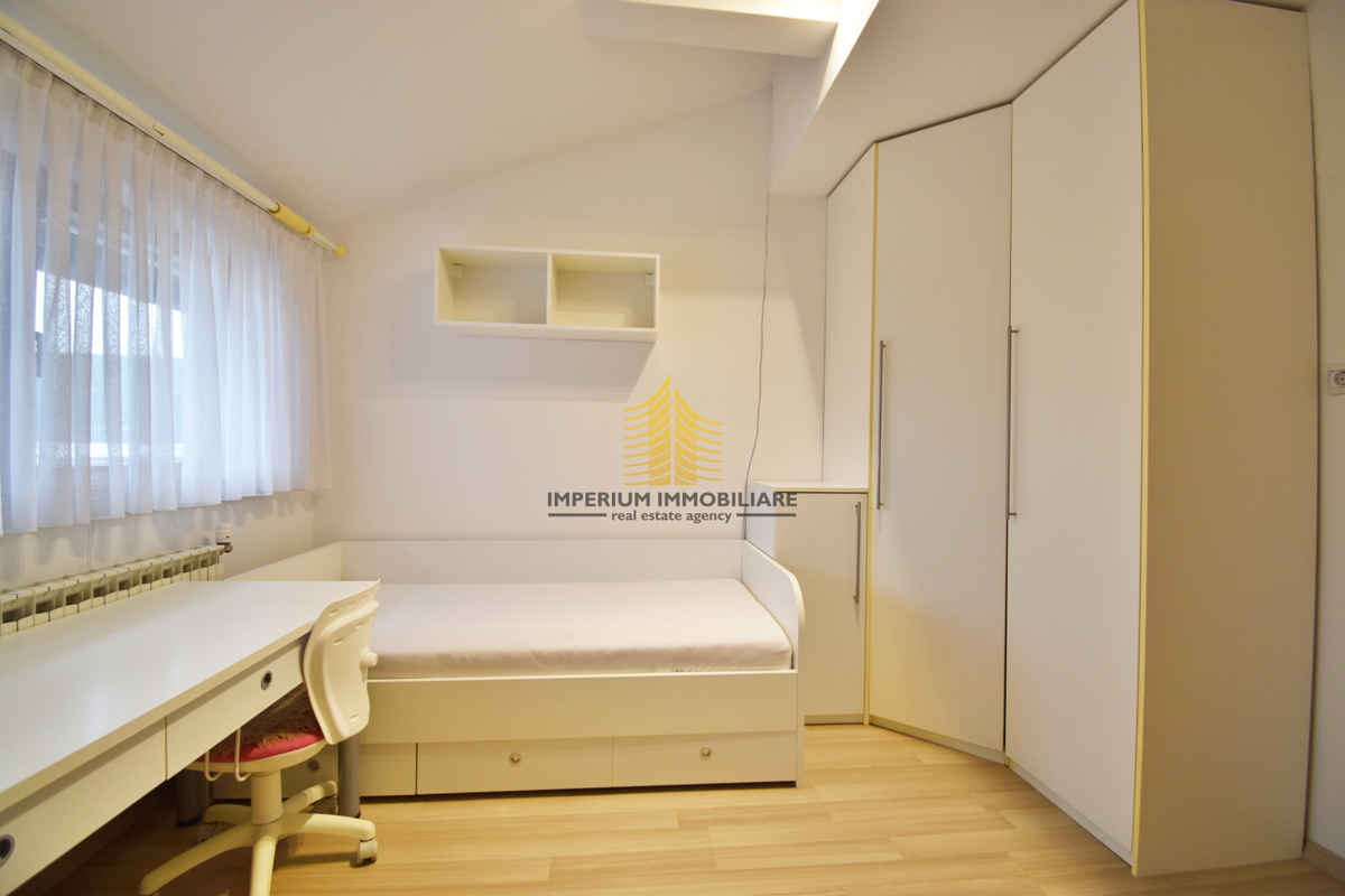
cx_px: 672
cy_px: 448
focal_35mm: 15
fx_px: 560
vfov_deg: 77.3
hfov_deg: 100.4
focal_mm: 10
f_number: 4.5
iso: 100
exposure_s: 1/25
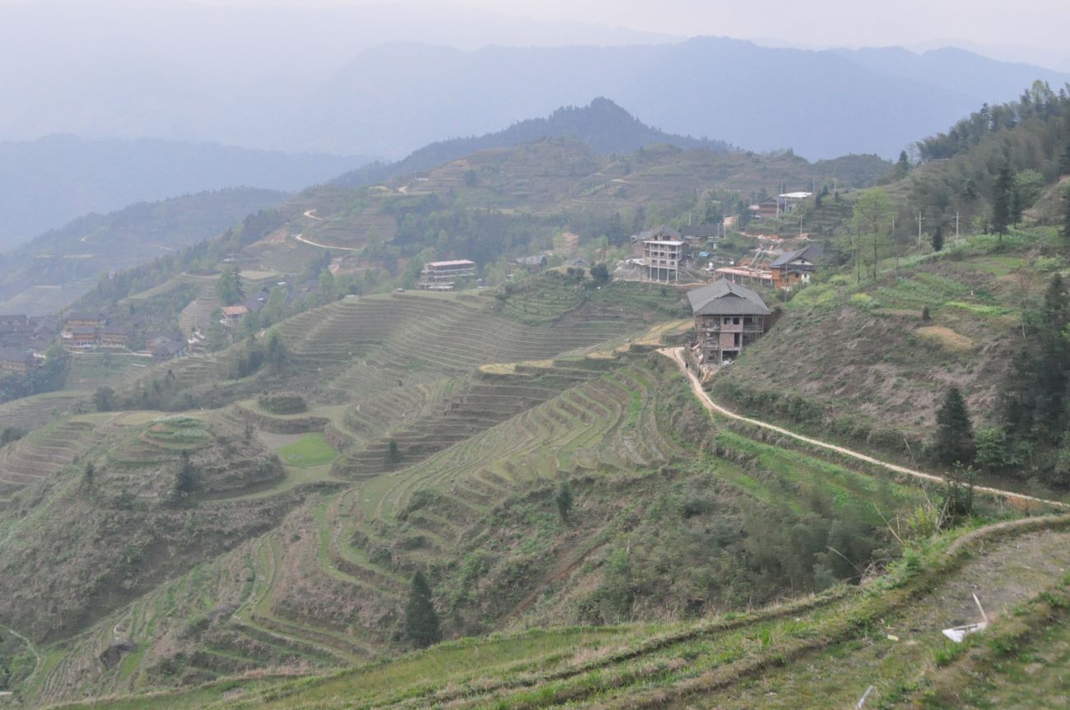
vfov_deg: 31.8
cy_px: 355
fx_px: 1247
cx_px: 535
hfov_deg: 46.5
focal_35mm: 42
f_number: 3.2
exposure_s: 1/400
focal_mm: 28
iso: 3200
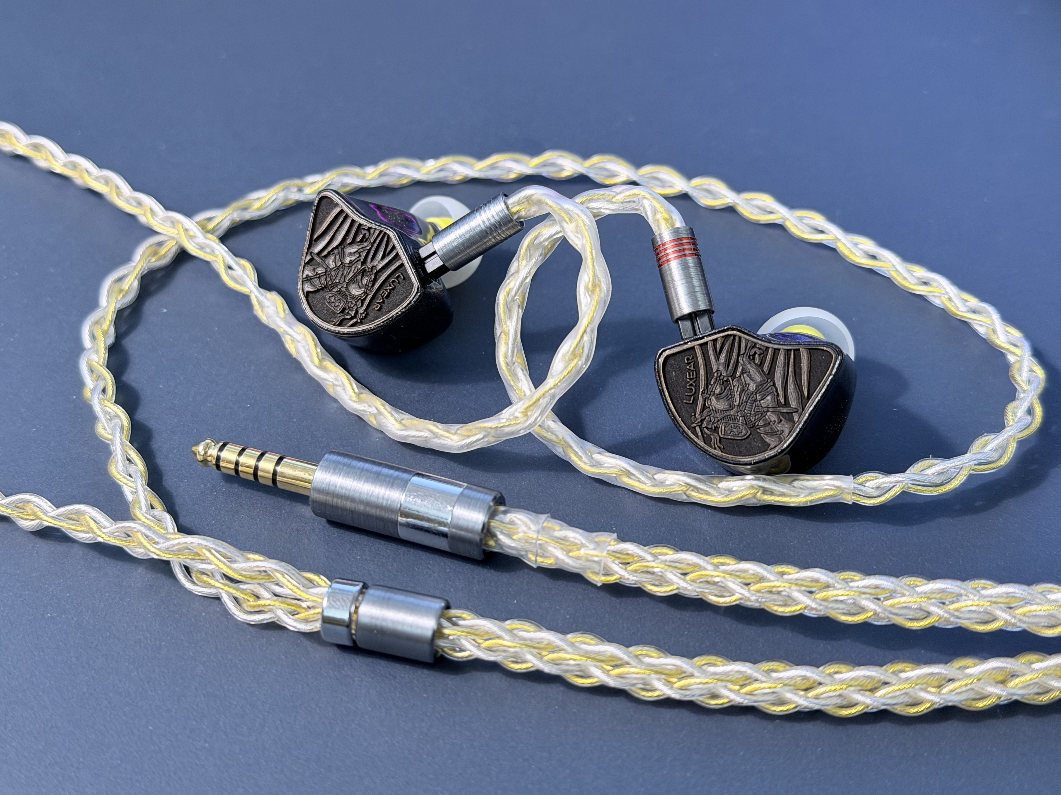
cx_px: 536
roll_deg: +0.6
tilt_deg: -41.7
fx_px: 1502
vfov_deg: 29.7
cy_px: 397
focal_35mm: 49
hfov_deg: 38.9
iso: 200
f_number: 1.78
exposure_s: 1/40
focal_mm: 6.76
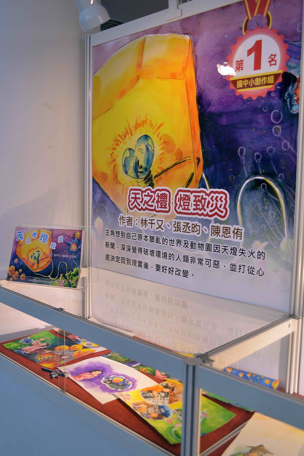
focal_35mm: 35
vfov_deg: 54.4
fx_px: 444
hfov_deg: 37.8
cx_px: 148
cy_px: 228
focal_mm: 34
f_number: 4
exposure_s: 1/200
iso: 200
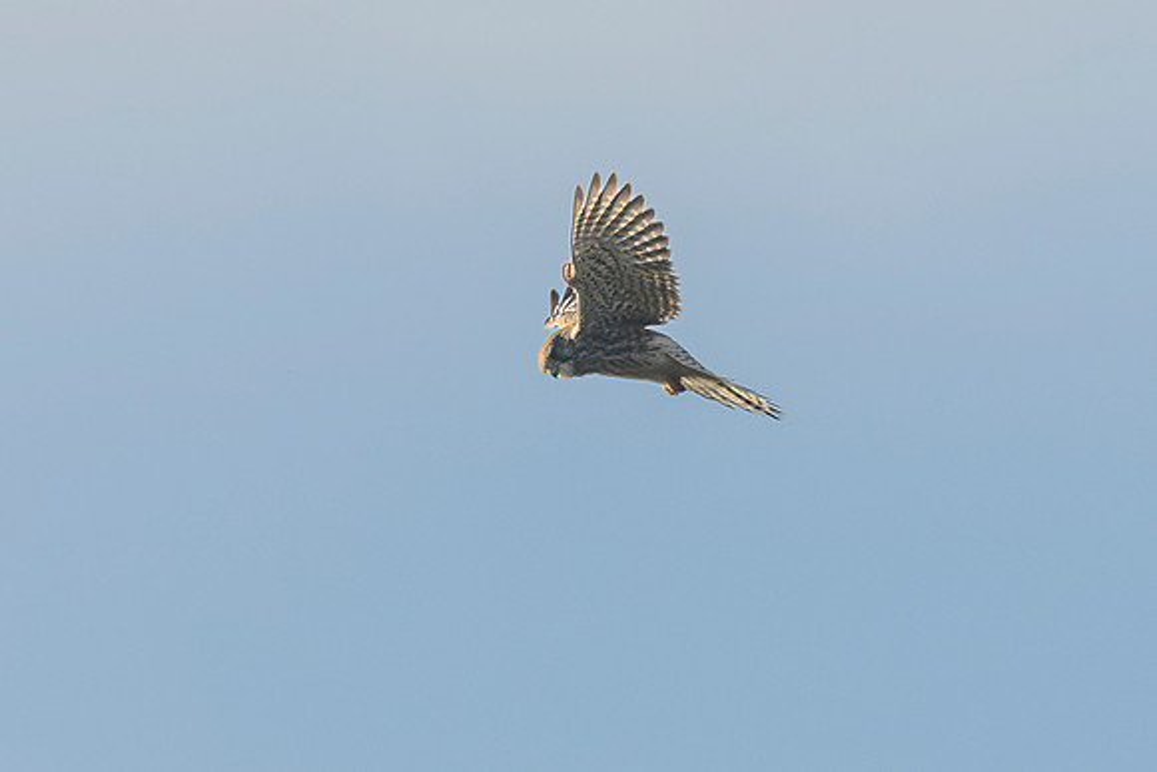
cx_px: 716
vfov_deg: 1.6
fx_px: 26987
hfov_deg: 2.5
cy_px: 481
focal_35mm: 840
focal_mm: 250
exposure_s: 1/1600
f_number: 6.3
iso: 250
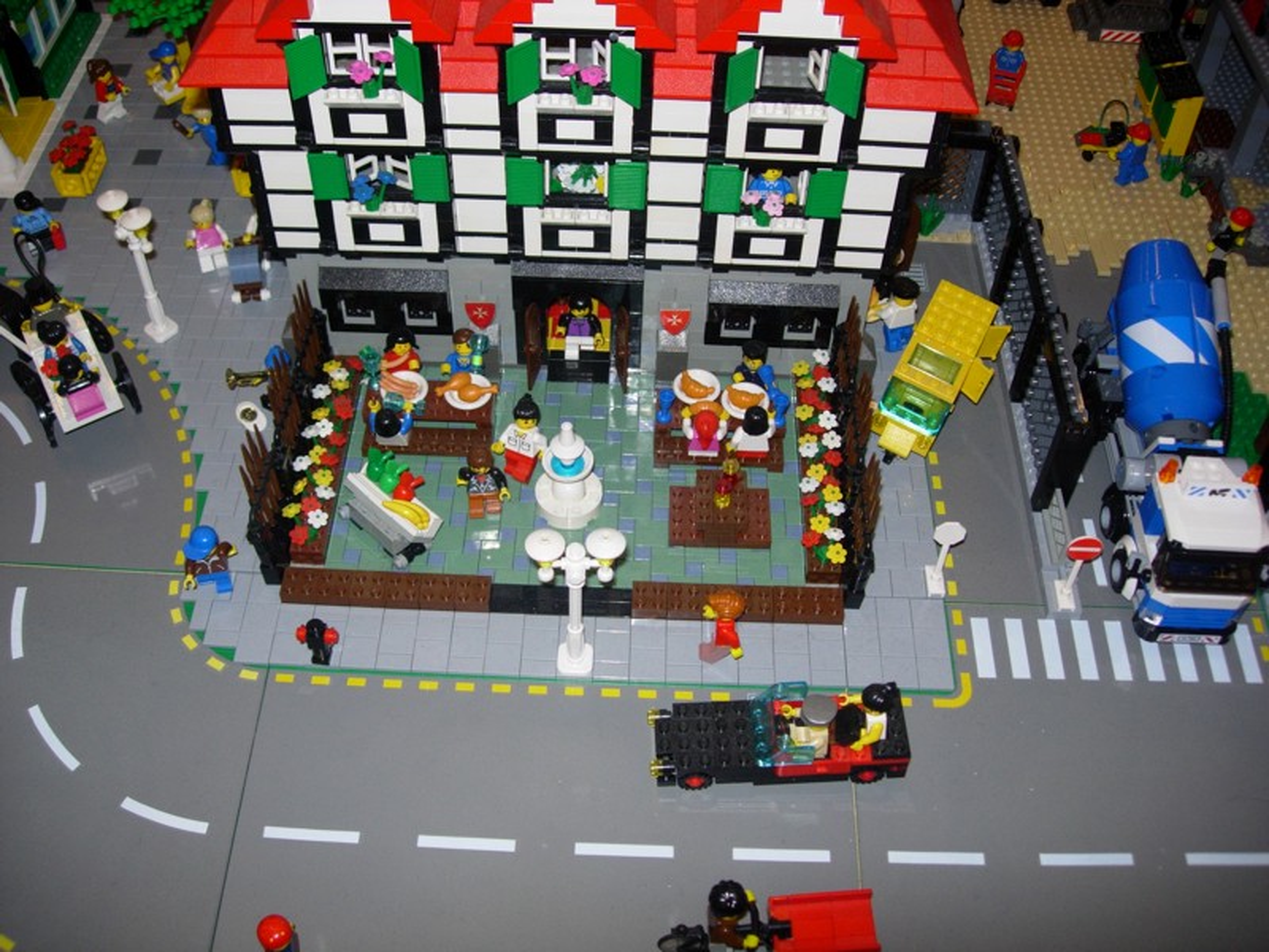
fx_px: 1393
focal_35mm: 38
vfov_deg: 37.7
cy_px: 476
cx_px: 634
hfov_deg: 49.0
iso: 79
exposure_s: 1/64
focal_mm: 7.8
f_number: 2.8
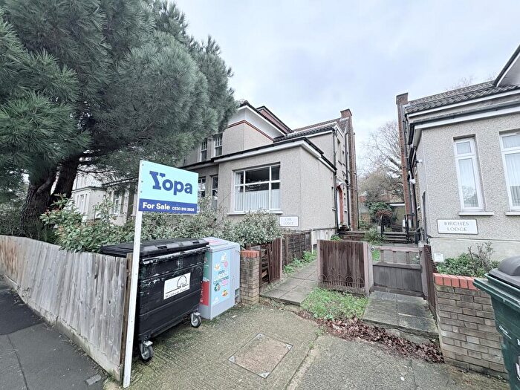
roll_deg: -1.0
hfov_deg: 102.1
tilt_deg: +6.8
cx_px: 260
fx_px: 210
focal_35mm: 14
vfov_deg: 85.7
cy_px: 195
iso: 64
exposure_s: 1/131
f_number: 2.2
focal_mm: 2.22
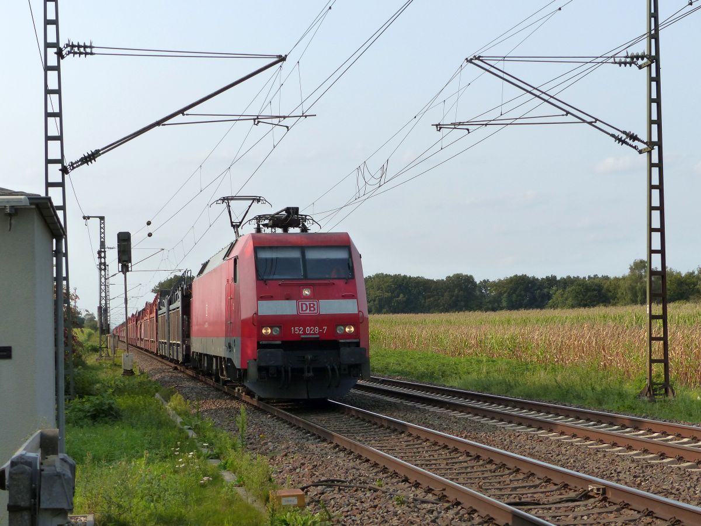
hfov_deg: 28.2
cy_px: 263
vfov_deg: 21.3
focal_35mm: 69
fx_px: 1397
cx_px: 350
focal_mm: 12.5
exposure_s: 1/1000
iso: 160
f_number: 4
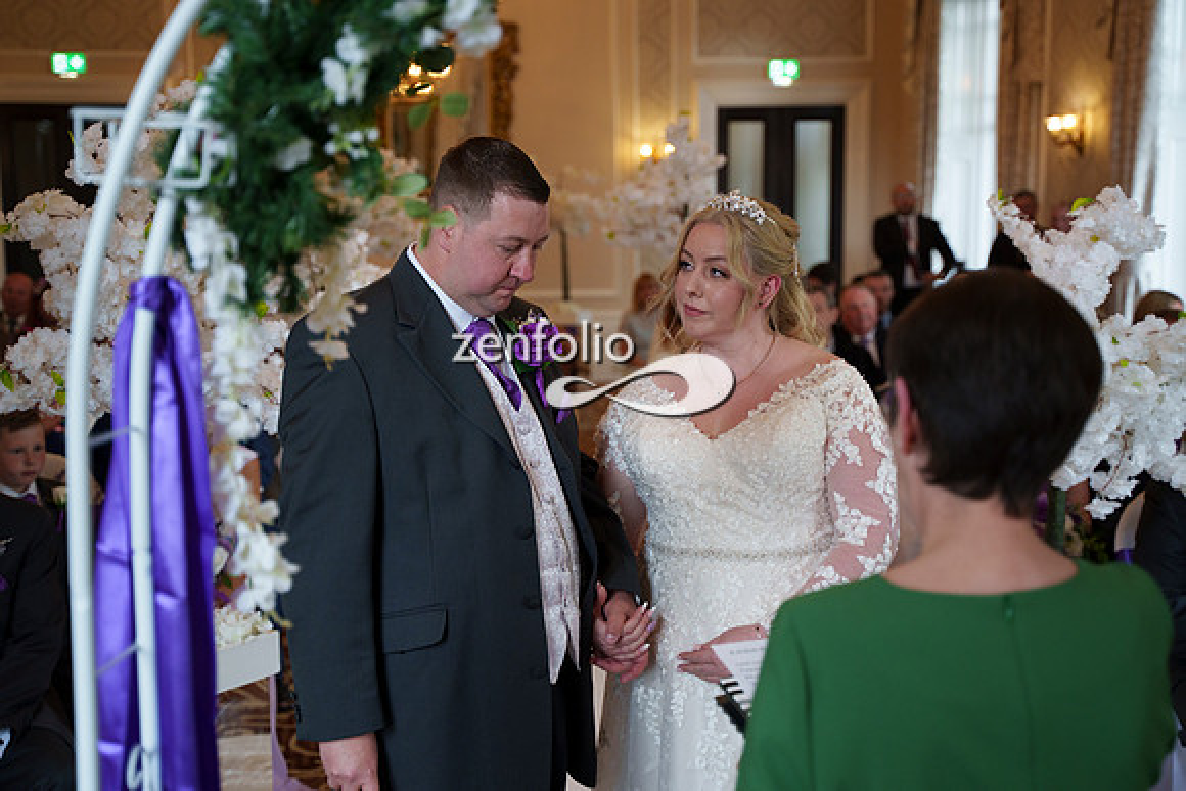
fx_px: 1648
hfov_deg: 39.6
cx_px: 593
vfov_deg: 27.0
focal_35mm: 50
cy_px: 396
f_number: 2.8
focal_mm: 50
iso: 1600
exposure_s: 1/250
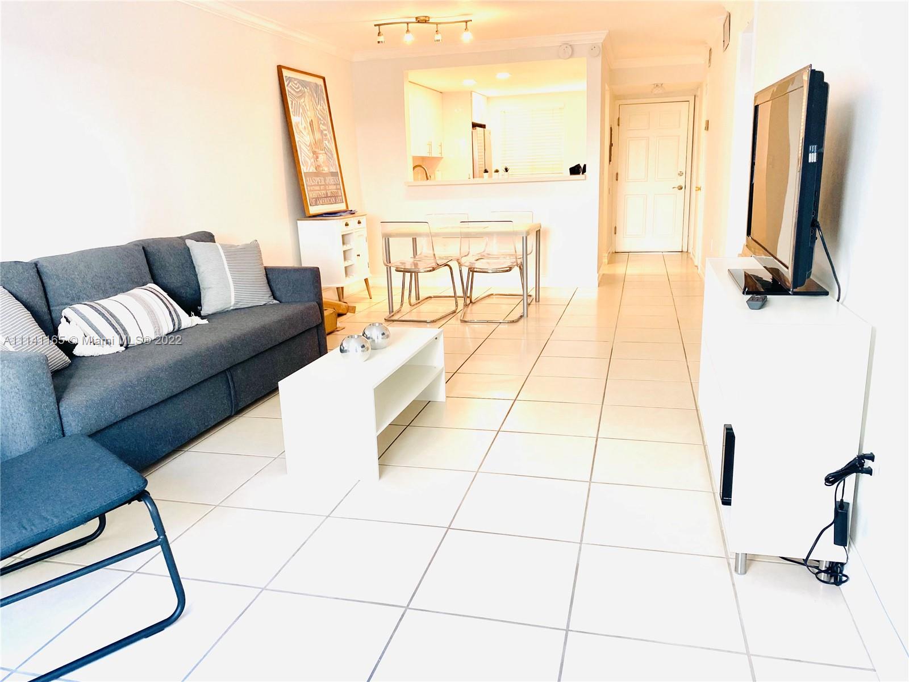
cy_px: 341
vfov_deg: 53.1
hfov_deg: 67.3
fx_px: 683
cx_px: 454
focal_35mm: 26
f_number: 1.8
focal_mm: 4.25
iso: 125
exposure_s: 1/120
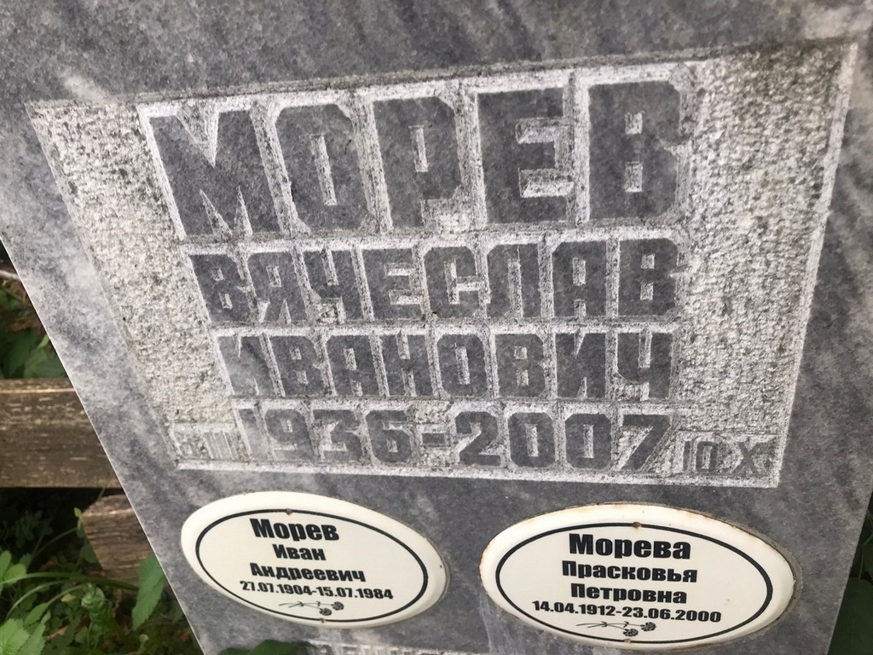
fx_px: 706
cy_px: 328
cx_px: 436
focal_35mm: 28
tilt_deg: -33.5
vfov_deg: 49.7
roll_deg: +7.7
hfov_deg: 63.4
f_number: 1.8
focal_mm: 3.99
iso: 25
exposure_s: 1/100
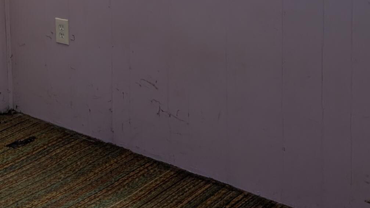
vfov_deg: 14.4
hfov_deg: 24.6
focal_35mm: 78
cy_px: -111
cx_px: -72
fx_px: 765
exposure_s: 1/77.7
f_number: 1.68
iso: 38
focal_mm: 6.9
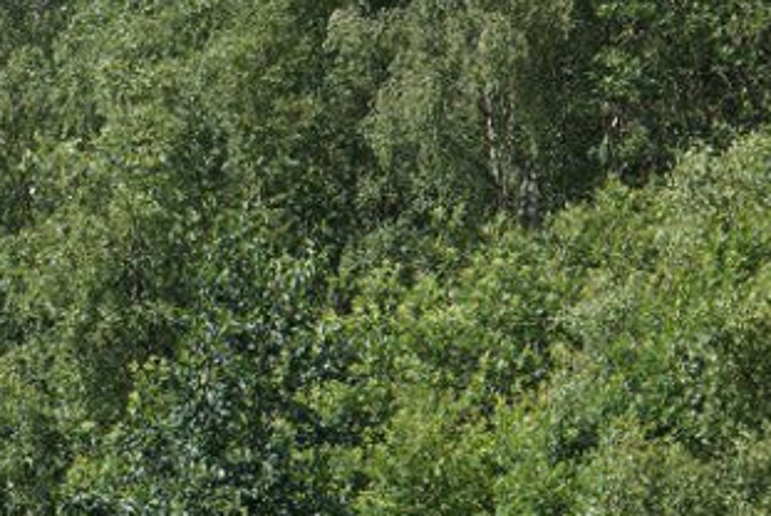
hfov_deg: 5.4
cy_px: 468
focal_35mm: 370
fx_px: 7931
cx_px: -1108
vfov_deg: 3.7
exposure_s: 1/1250
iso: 250
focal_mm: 60
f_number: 4
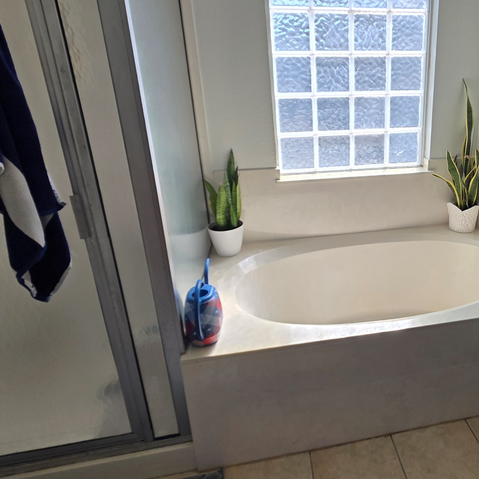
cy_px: 211
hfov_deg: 64.4
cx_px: 341
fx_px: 360
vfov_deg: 67.0
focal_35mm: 23
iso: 40
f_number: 1.9
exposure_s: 1/400
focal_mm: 2.2
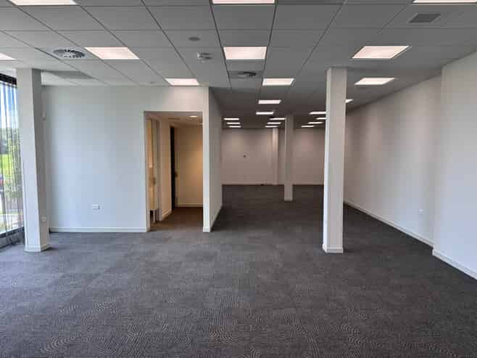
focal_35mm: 24
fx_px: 331
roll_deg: -0.6
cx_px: 238
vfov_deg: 56.8
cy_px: 179
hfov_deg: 71.6
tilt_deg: -4.1
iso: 64
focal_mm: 6.86
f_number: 1.78
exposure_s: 1/155
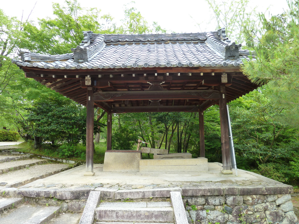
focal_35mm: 25
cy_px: 112
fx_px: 216
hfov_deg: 69.4
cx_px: 150
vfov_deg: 54.9
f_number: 3.3
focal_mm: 4.1
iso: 125
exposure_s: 1/50
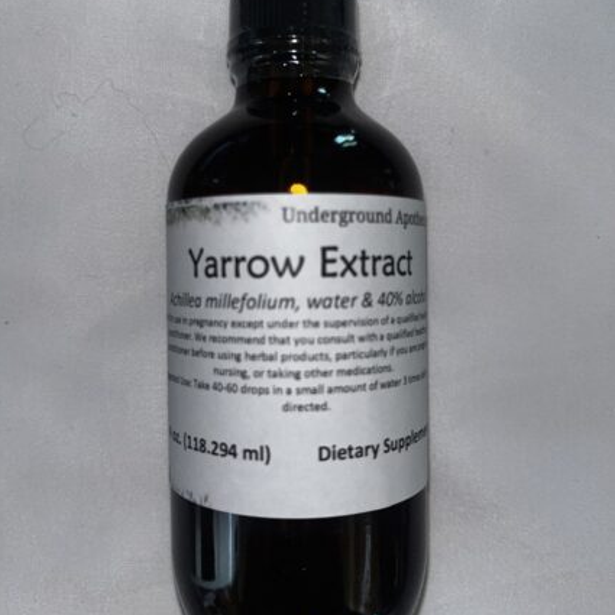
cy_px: 255
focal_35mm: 31
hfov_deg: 52.5
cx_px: 307
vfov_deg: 52.3
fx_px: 623
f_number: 1.6
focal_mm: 5.1
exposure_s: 1/82
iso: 32
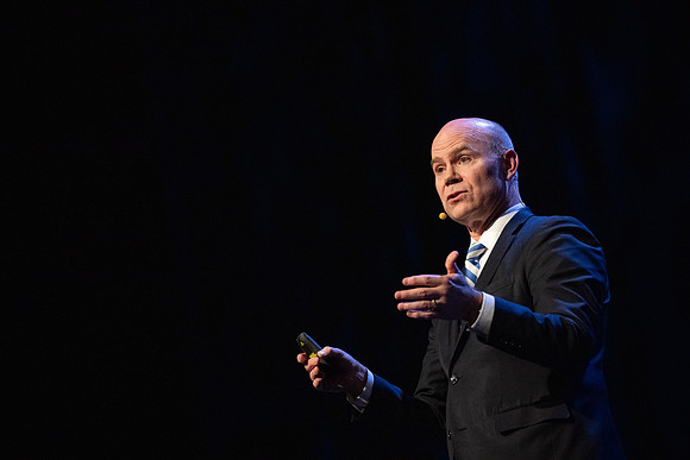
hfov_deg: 10.3
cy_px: 230
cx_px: 345
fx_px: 3834
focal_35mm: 200
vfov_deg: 6.9
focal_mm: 200
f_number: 3.5
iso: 4000
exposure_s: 1/500
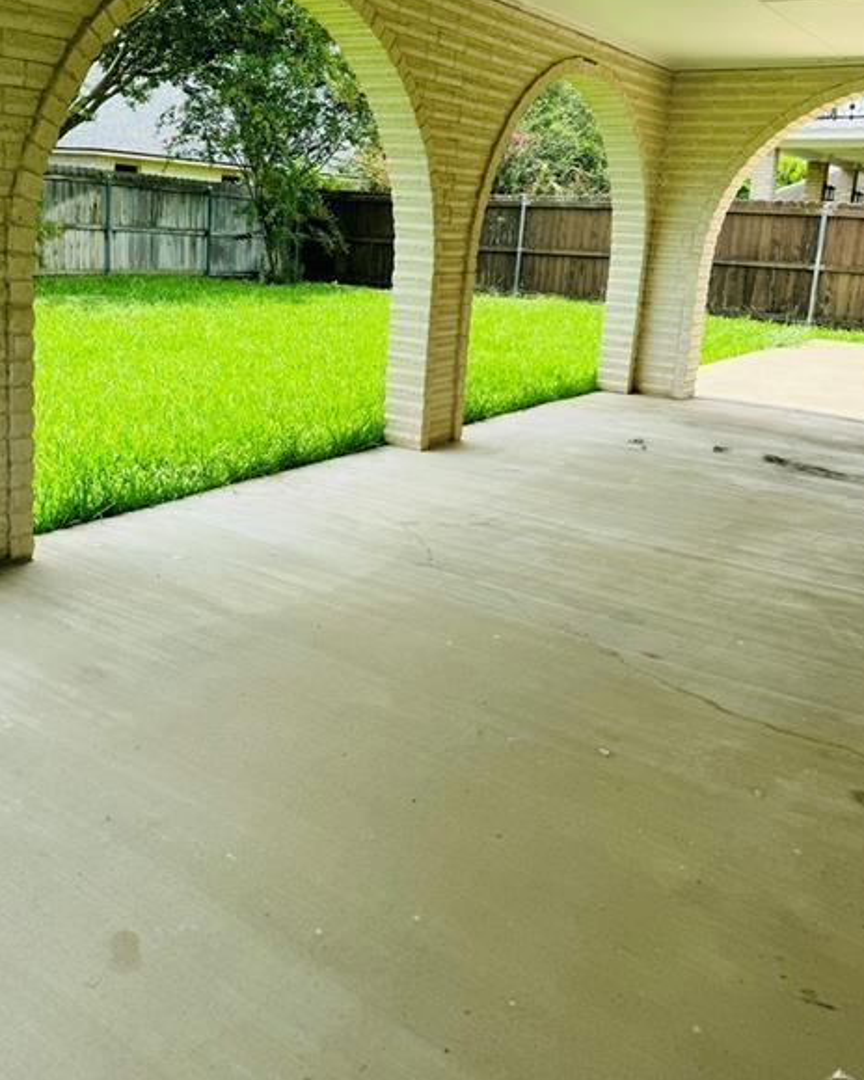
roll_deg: -4.4
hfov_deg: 46.9
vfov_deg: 56.4
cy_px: 395
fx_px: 991
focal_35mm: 31
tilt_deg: -9.9
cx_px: 356
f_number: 1.78
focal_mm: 6.76
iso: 80
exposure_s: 1/1869
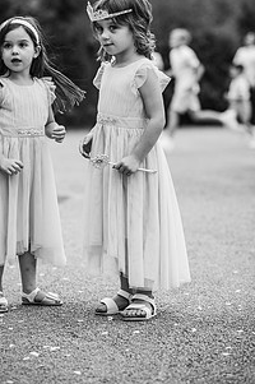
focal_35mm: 127
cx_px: 119
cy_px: 139
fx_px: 1352
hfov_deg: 10.8
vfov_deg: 16.1
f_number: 2.2
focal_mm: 85
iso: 100
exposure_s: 1/200
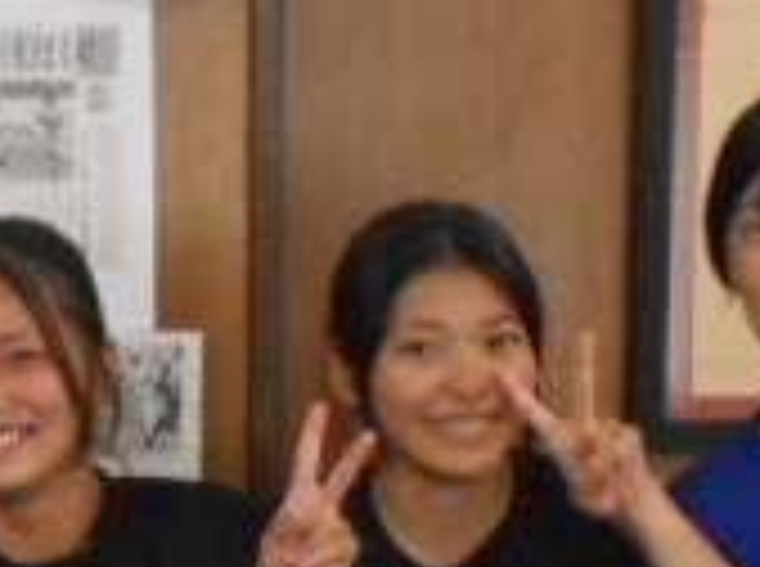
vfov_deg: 9.8
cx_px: -45
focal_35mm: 148
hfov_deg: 13.1
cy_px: 778
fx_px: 3242
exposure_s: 1/100
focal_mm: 6.7
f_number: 3.9
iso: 800
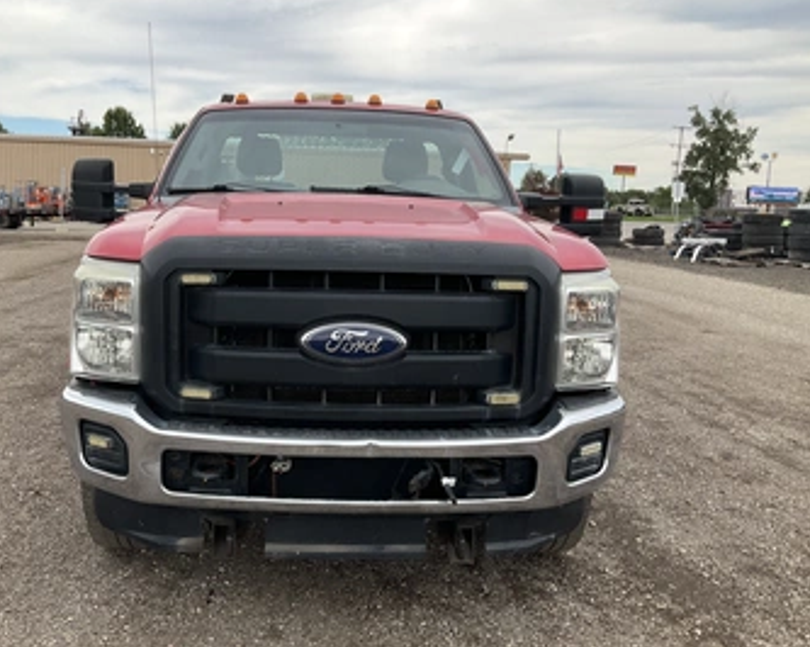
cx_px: 343
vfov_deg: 43.3
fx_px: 815
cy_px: 338
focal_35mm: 34
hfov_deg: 52.7
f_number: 1.8
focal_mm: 3
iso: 25
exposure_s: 1/842
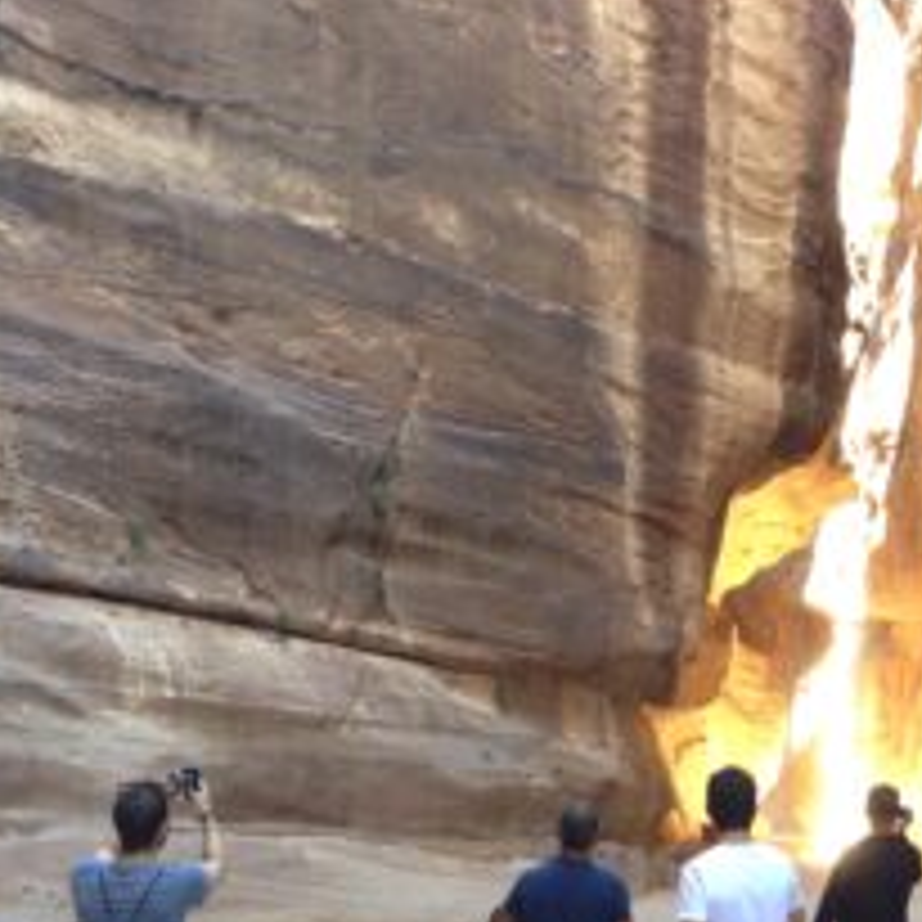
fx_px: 1718
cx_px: 814
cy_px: 652
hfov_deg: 29.0
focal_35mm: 57
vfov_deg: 29.7
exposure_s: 1/24
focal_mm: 4.12
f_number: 2.4
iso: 64
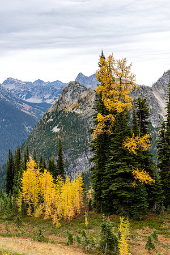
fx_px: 361
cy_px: 128
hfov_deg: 26.5
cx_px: 85
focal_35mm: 51
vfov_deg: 38.9
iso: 100
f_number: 5.6
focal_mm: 51
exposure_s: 1/100
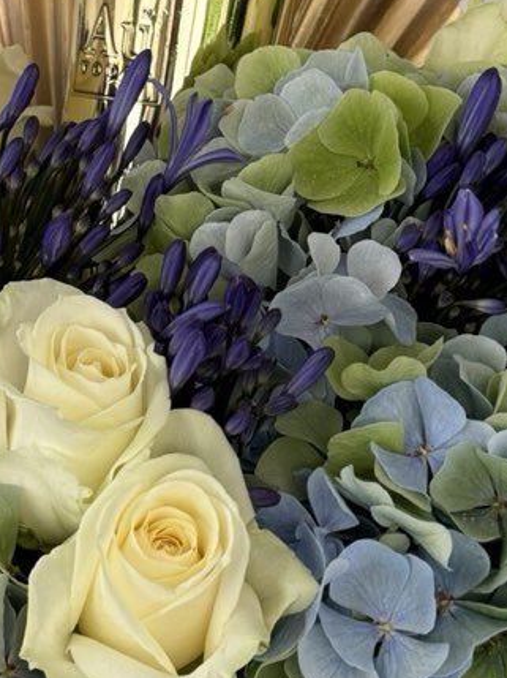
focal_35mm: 84
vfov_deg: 23.2
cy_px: 202
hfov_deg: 17.2
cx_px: 17
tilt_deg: -15.2
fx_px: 1643
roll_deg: +1.5
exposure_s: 1/121
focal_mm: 6.76
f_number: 1.78
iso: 160
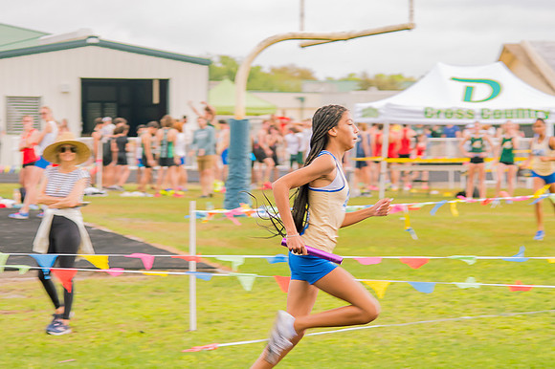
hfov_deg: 11.8
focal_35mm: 174
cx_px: 314
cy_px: 195
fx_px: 2682
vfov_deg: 7.9
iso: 200
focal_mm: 82
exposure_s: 1/200
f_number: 4
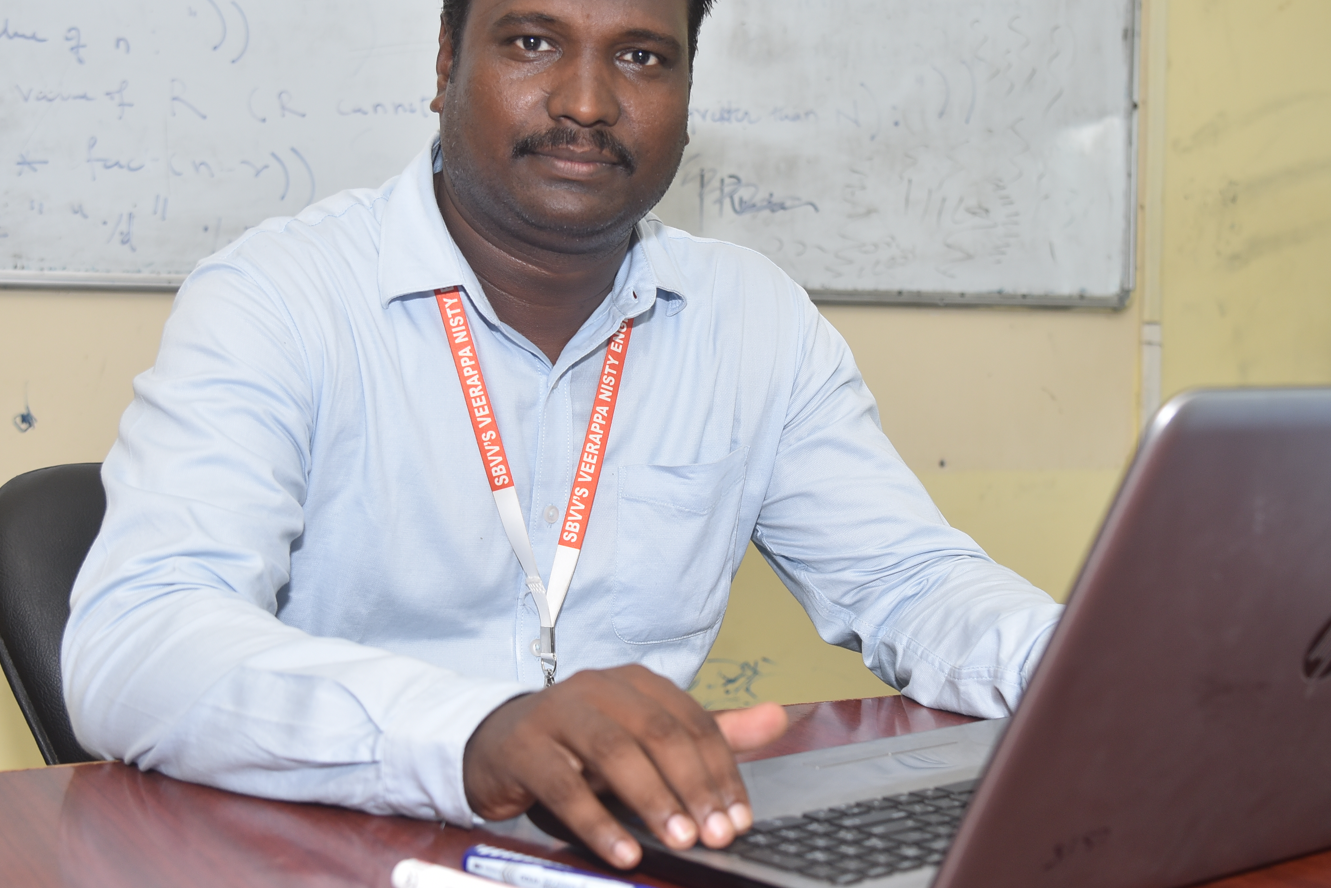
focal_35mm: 57
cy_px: 341
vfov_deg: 23.7
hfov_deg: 35.0
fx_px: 2108
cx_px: 683
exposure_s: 1/125
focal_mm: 38
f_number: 4
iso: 500
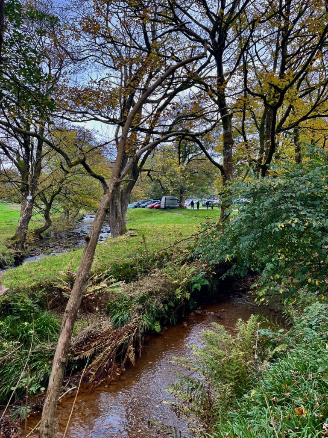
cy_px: 219
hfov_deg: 53.1
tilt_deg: -1.4
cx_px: 164
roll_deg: +0.8
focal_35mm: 26
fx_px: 328
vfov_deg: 67.3
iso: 64
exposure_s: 1/148
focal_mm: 5.1
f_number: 1.6
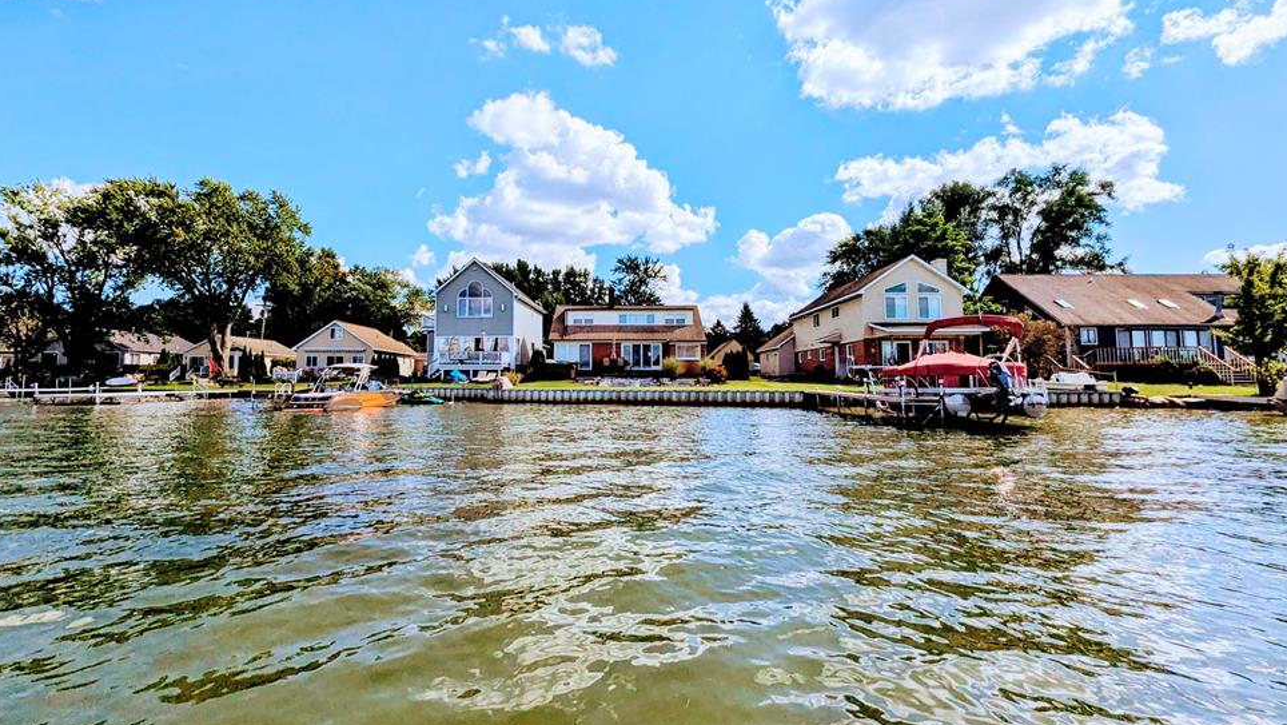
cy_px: 324
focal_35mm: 15
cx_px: 613
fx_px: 512
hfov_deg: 102.9
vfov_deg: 70.4
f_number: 2.2
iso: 42
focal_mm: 1.95
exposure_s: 1/3788
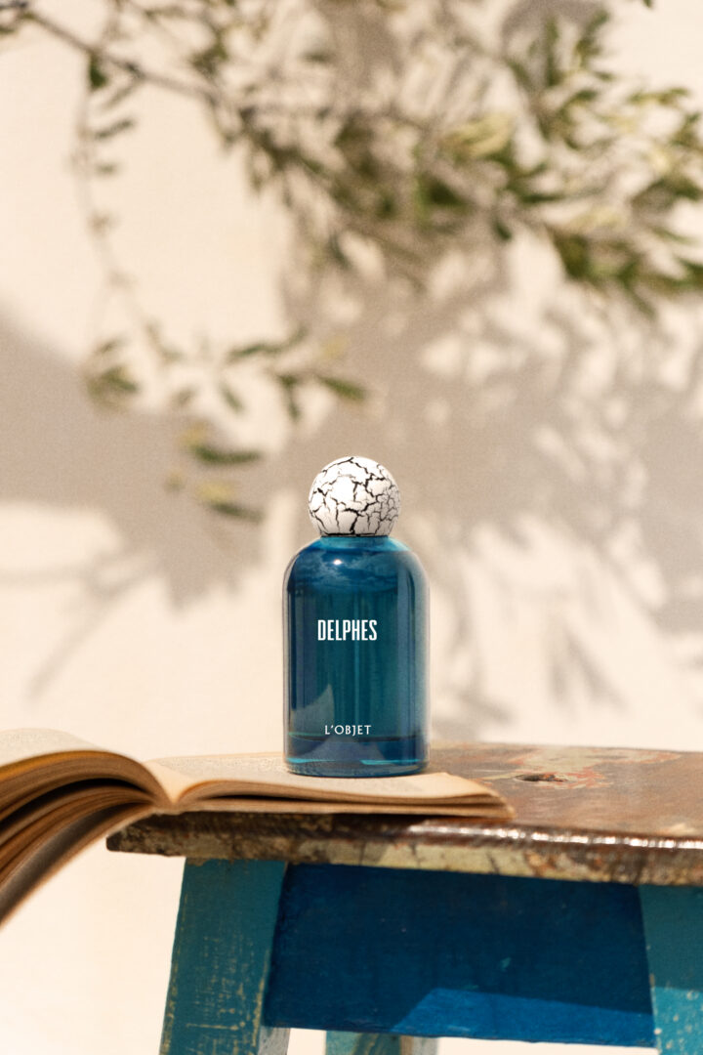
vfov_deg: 19.5
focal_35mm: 105
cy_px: 528
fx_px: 3075
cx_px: 352
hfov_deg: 13.0
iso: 200
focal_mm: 70
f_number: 2.8
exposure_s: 1/8000
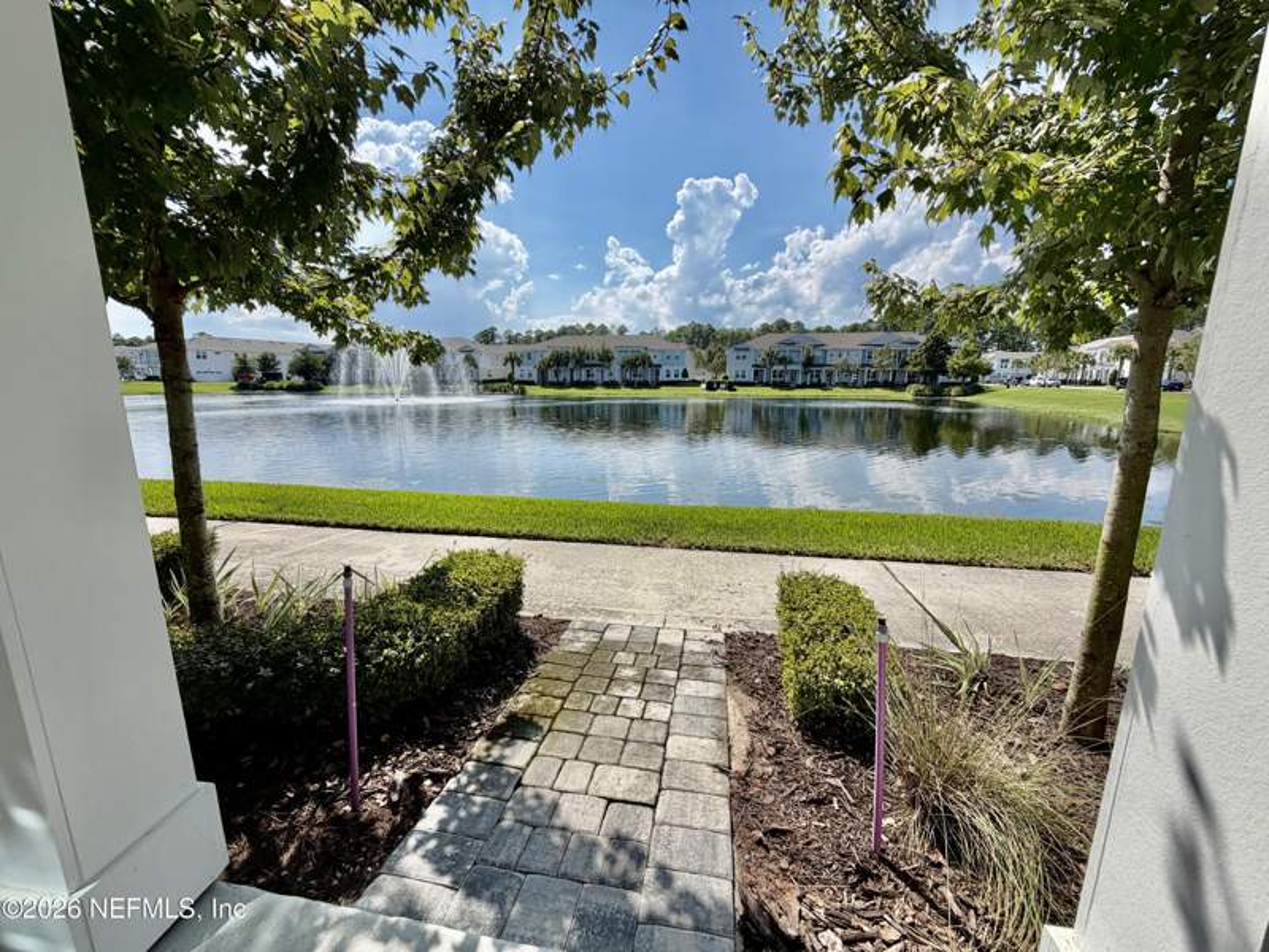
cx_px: 634
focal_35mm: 14
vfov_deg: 85.7
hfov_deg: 102.1
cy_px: 476
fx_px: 513
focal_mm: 2.22
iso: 20
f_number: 2.2
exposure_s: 1/1167
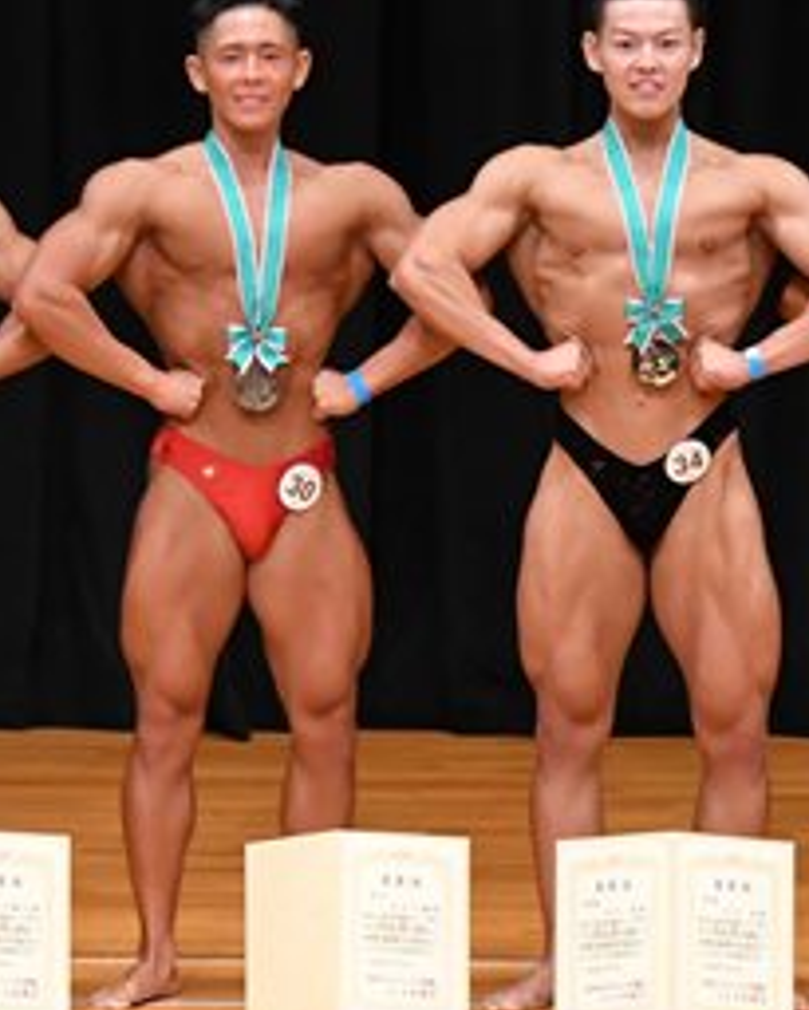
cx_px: 574
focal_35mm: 477
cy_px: 572
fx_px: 14268
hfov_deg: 3.2
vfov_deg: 4.1
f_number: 5.6
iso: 3200
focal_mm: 112
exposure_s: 1/400
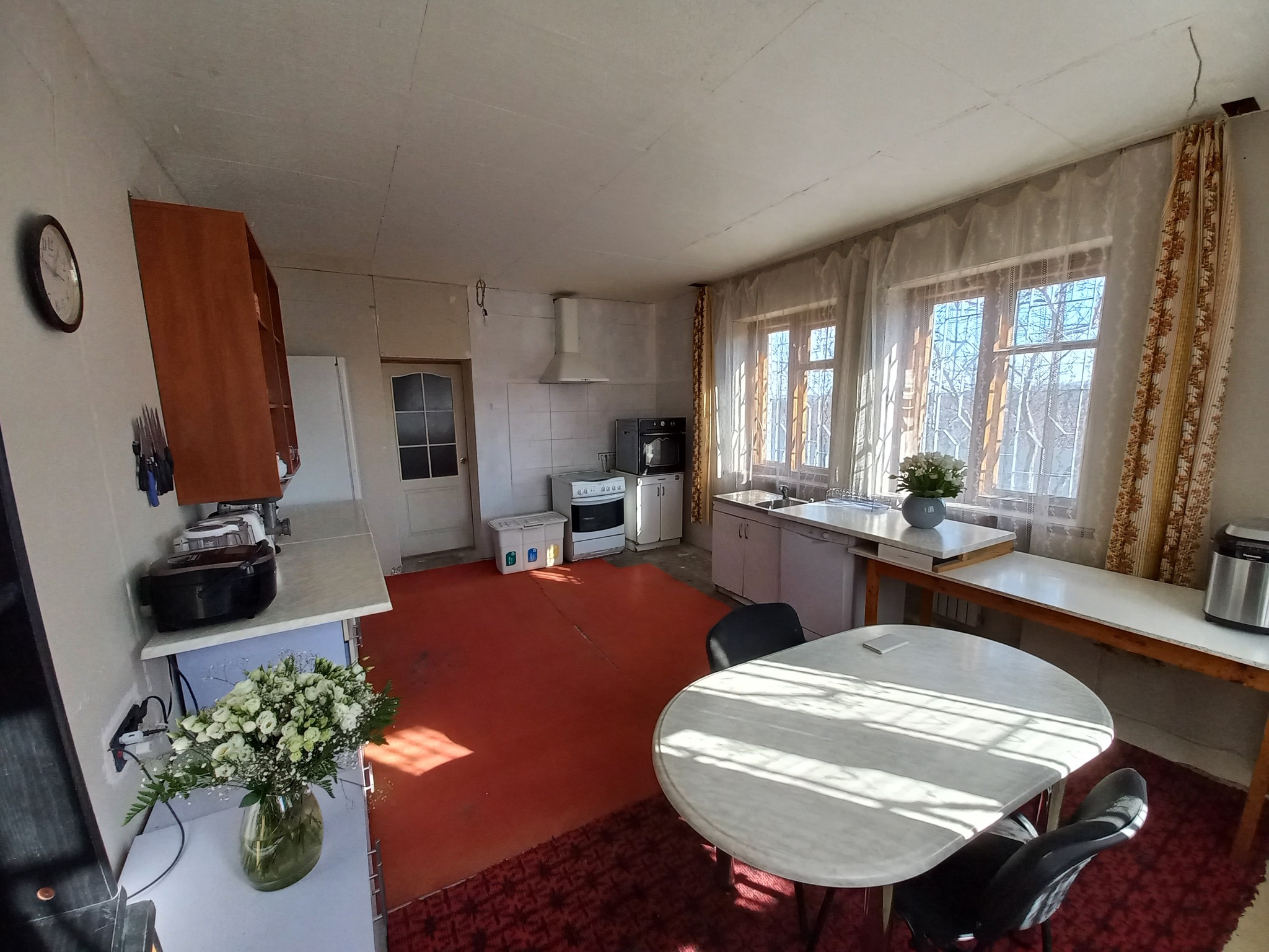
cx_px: 634
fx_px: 477
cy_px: 476
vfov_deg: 89.9
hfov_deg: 106.2
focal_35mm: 13
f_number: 2.2
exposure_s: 1/101
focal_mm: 1.42
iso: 40
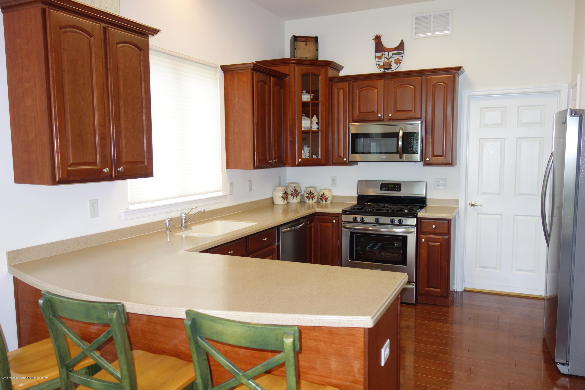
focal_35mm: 28
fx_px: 455
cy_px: 195
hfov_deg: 65.5
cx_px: 292
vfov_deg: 46.4
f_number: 1.8
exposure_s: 1/50
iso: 125
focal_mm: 10.4
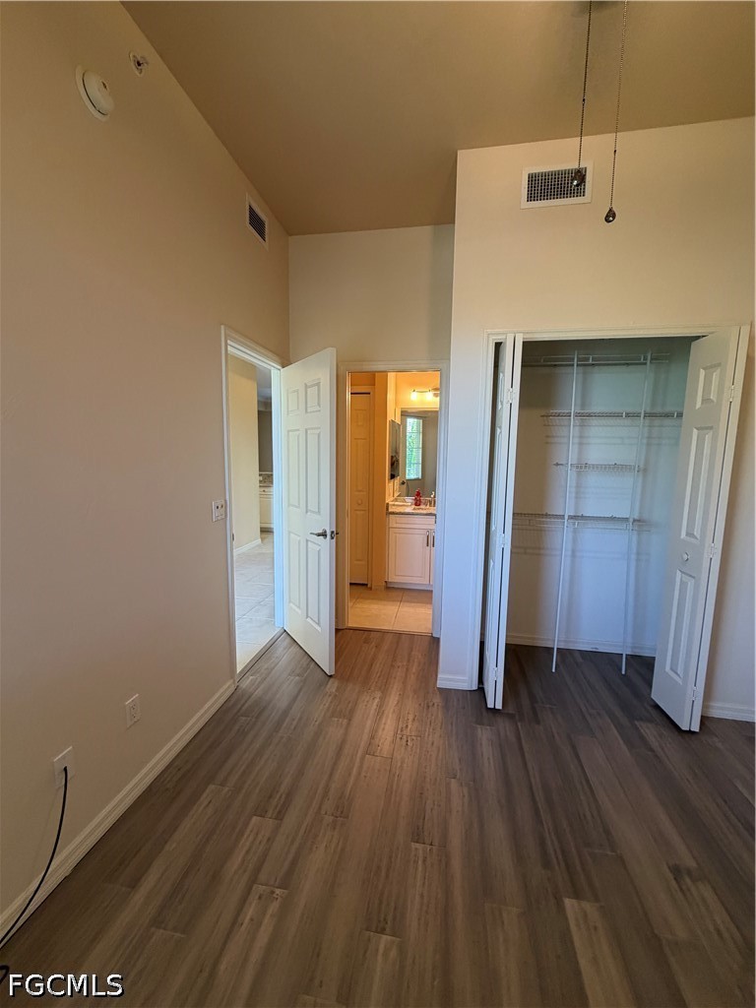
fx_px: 408
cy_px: 504
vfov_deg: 102.1
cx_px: 378
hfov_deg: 85.7
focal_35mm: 14
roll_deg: -1.0
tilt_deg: -7.4
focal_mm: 2.22
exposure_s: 1/60
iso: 250
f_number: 2.2
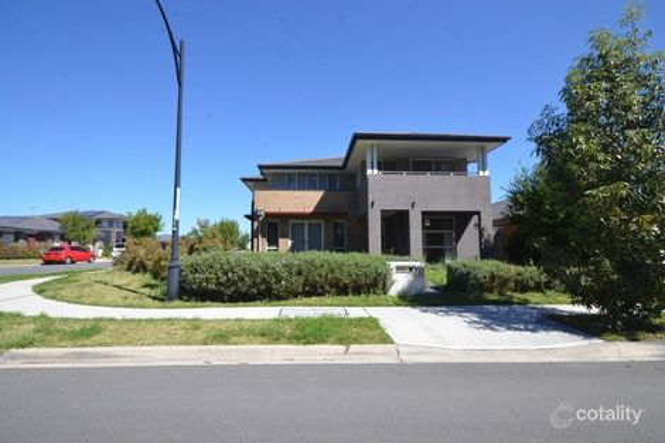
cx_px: 332
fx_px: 332
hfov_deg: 90.0
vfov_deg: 67.3
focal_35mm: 18
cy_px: 222
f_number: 13
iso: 800
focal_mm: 12
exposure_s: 1/640
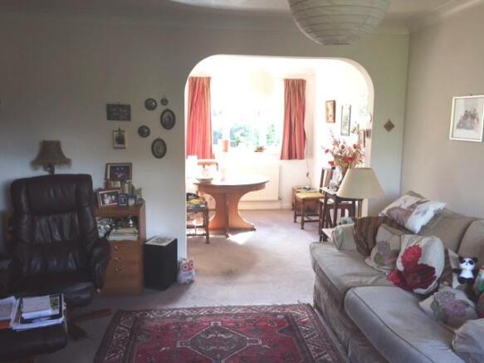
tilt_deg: -7.3
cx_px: 242
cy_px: 182
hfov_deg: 61.7
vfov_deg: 48.2
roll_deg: -1.0
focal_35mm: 29
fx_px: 405
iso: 40
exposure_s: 1/60
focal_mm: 4.15
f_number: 2.2
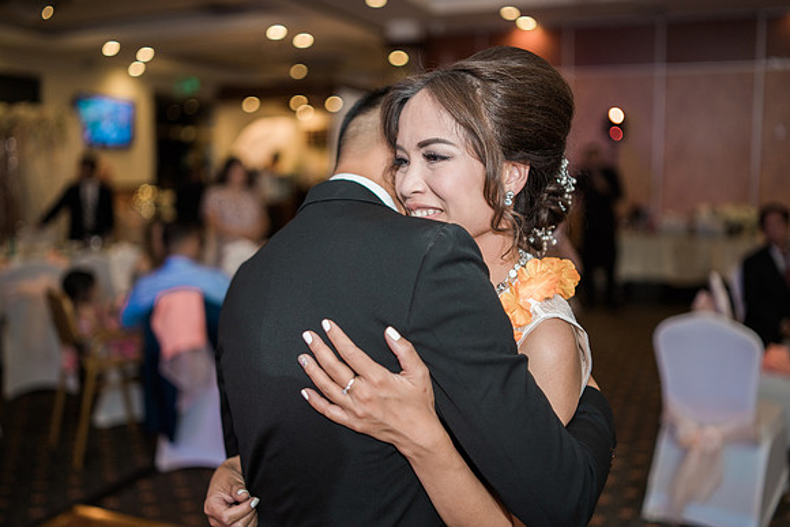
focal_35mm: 35
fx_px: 768
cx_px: 395
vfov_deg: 37.9
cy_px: 264
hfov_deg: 54.4
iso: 250
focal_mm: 35
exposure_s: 1/200
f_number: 1.4
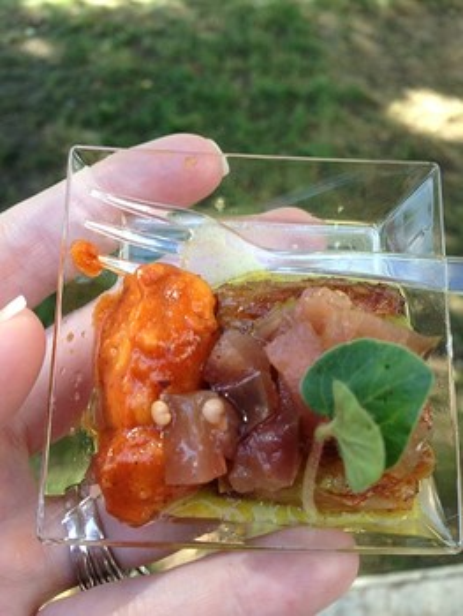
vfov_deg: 55.3
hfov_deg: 43.0
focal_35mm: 33
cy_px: 308
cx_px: 232
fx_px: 588
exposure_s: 1/120
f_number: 2.4
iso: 50
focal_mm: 4.13
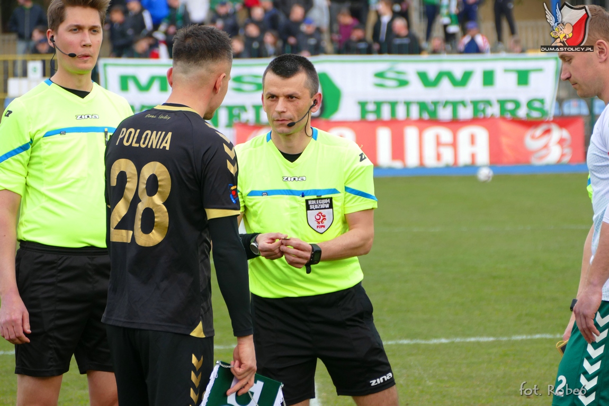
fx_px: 4635
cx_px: 304
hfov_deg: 7.5
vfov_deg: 5.0
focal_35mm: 274
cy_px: 203
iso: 250
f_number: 4
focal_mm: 100.06
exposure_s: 1/500
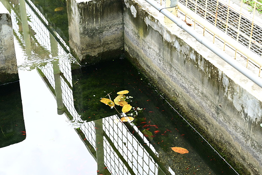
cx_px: 131
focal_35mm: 70
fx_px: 509
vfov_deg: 19.5
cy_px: 88
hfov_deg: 28.8
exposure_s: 1/80
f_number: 5.6
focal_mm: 70
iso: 500
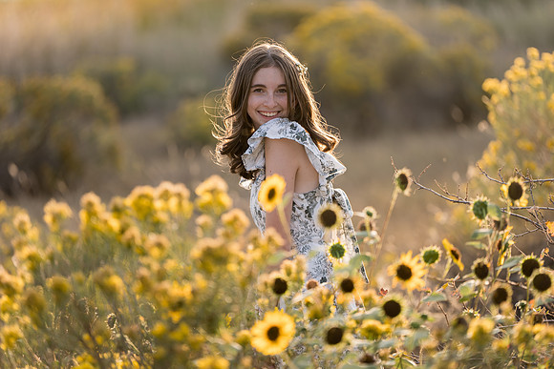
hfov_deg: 11.7
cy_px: 184
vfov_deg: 7.9
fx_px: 2694
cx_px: 277
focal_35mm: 175
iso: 100
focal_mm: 175
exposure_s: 1/250
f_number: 2.8
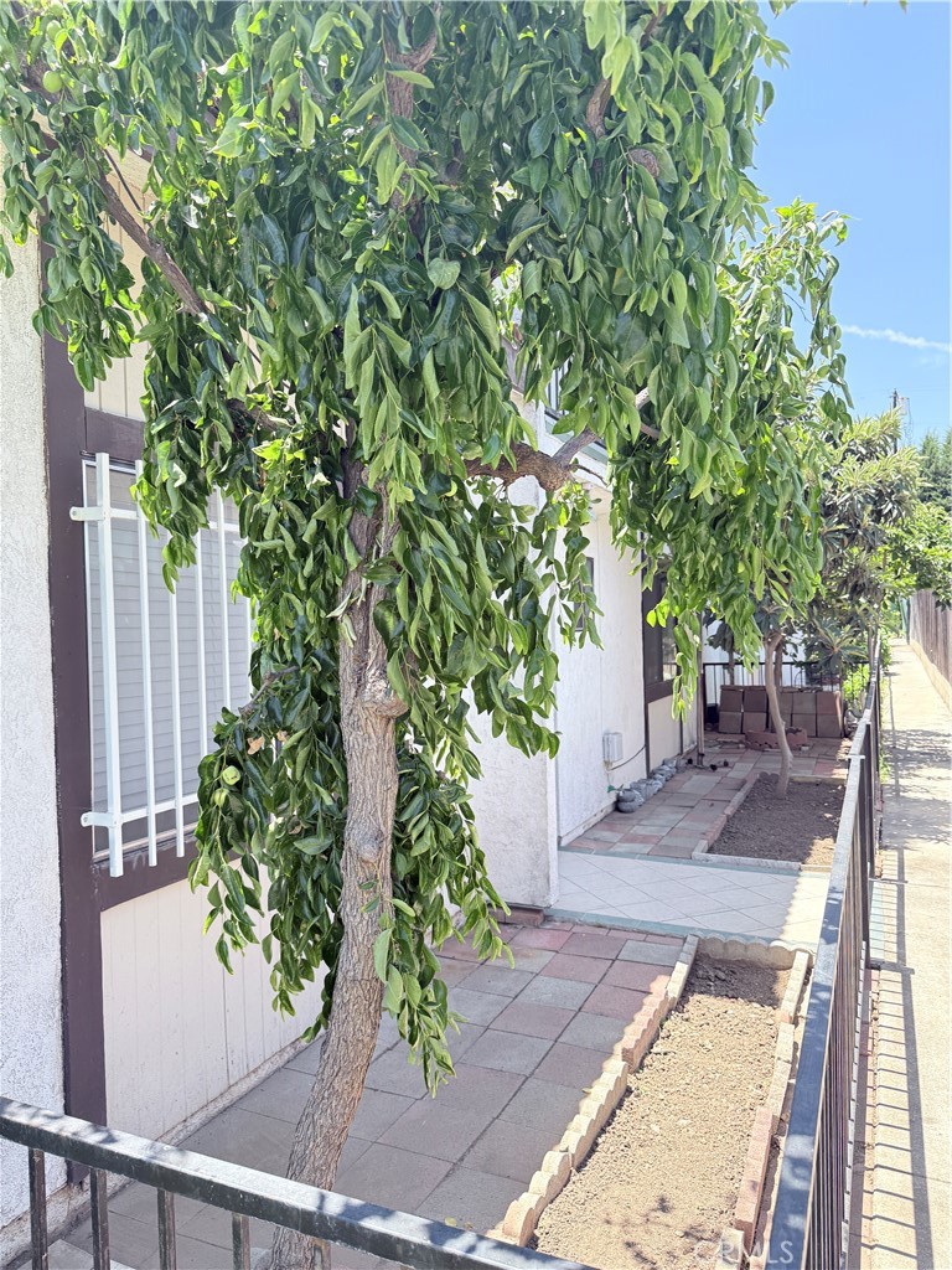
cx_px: 476
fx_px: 880
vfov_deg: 71.6
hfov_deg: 56.8
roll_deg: -0.5
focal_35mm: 24
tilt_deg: -2.2
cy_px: 635
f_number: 1.78
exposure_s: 1/643
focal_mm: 6.76
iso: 100
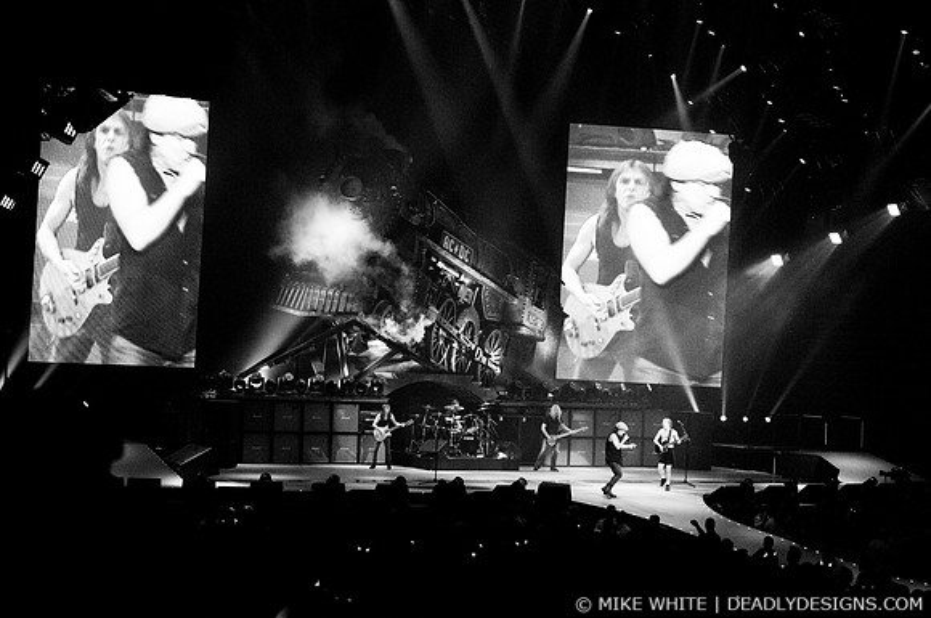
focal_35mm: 72
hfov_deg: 28.1
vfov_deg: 18.9
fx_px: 1859
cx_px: 466
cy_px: 309
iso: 800
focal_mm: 48
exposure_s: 1/160
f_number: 5
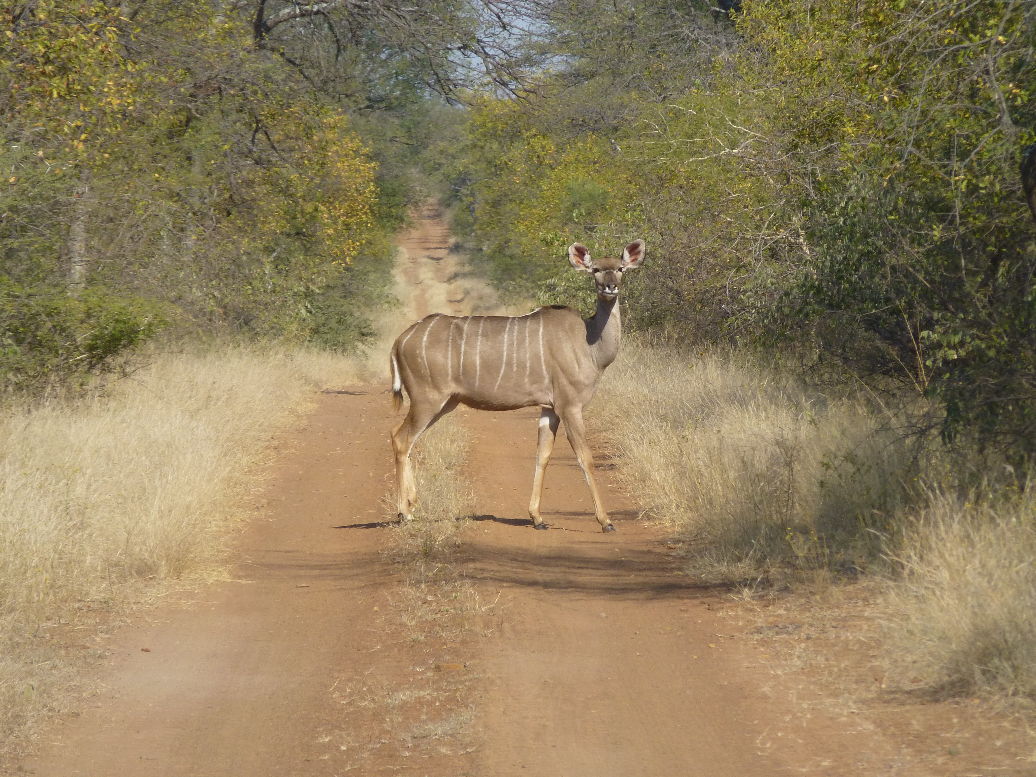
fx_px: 12989
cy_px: 388
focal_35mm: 434
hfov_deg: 4.6
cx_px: 518
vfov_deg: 3.4
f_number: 6.2
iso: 160
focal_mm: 77.4
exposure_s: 1/500
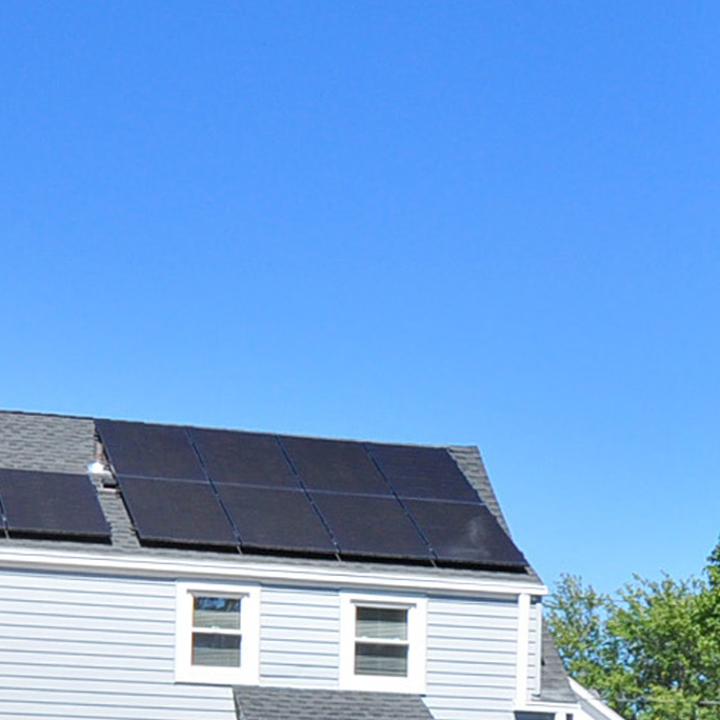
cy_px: 789
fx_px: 2541
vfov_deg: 15.7
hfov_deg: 15.9
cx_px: 631
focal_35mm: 108
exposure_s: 1/640
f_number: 8
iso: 320
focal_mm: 20
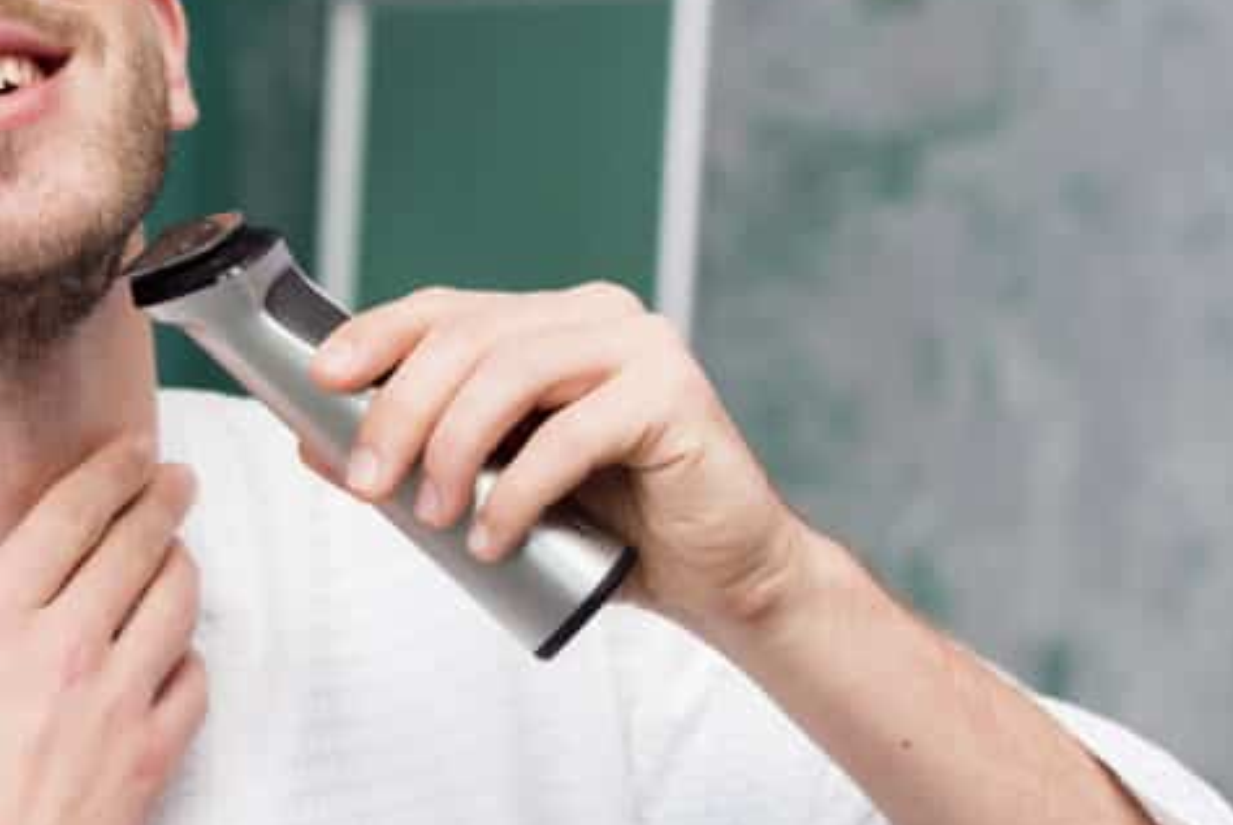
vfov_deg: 16.8
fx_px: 2777
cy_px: 631
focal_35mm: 81
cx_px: 372
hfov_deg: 24.9
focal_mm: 50
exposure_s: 1/160
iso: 200
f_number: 4
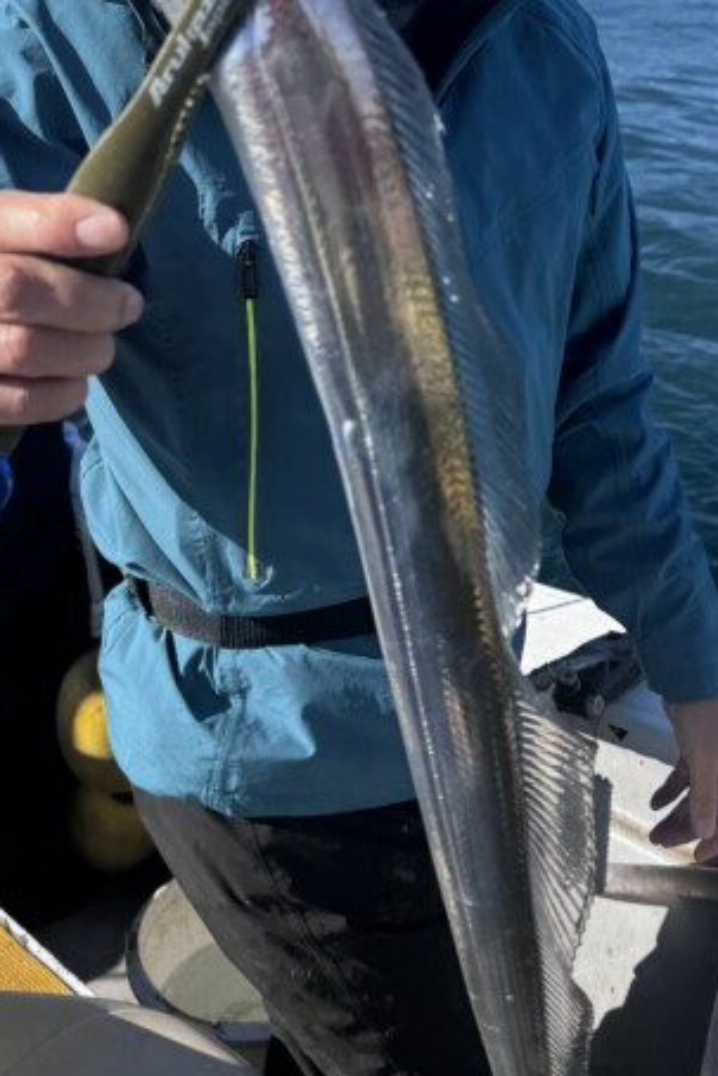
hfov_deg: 30.5
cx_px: 410
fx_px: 1315
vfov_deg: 43.4
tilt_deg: -20.3
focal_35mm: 44
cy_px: 303
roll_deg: -0.6
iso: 80
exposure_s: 1/2710
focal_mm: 6.76
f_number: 1.78
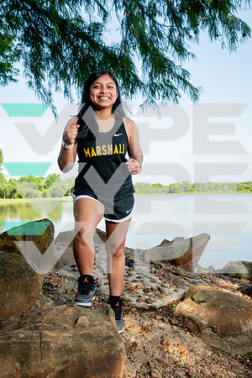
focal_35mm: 38
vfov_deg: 50.7
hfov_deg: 35.1
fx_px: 399
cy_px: 189
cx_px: 126
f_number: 7.1
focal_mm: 38
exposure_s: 1/200
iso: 200
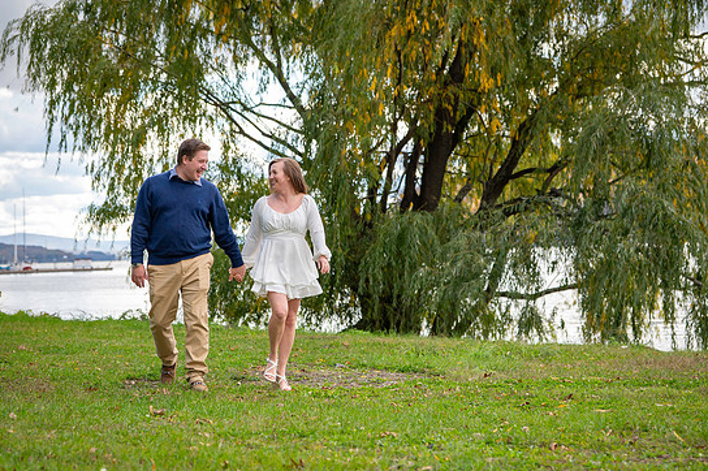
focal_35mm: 78
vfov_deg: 17.5
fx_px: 1533
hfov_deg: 26.0
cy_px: 226
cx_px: 344
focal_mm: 72
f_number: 4.5
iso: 1250
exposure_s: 1/3200
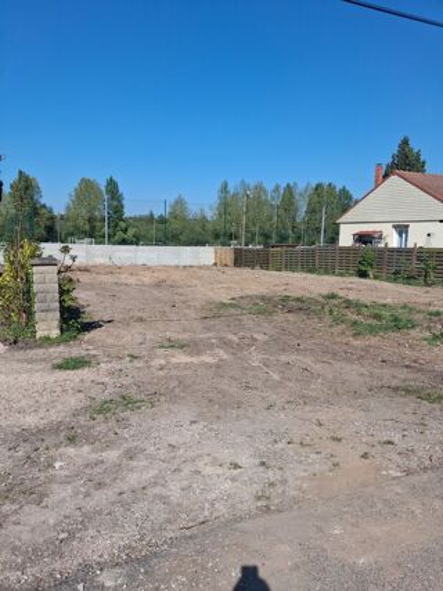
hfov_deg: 51.3
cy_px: 296
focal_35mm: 27
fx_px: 461
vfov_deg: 65.3
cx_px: 222
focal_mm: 4
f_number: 1.8
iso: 25
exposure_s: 1/716
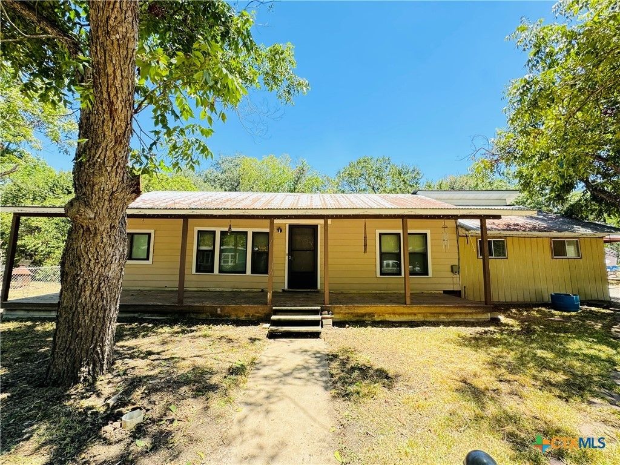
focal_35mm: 14
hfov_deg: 102.1
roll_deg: -0.5
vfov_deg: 85.7
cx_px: 310
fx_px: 251
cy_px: 232
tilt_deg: +6.1
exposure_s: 1/204
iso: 40
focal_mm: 2.22
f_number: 2.2
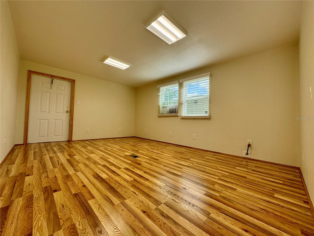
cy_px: 118
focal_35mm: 14
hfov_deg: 102.1
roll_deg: -1.9
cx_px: 157
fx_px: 127
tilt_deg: +0.9
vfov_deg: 85.7
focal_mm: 2.22
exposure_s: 1/371
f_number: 2.2
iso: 40
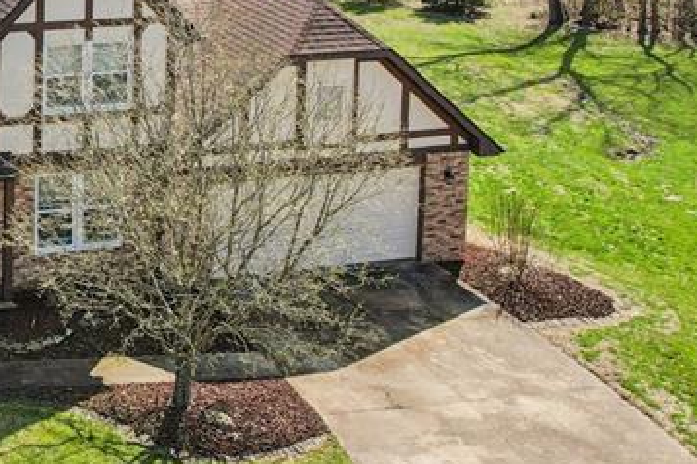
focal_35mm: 63
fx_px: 1219
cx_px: -115
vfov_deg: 21.3
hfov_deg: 28.3
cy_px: 111
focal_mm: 8.4
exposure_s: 1/2500
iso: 100
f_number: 2.8
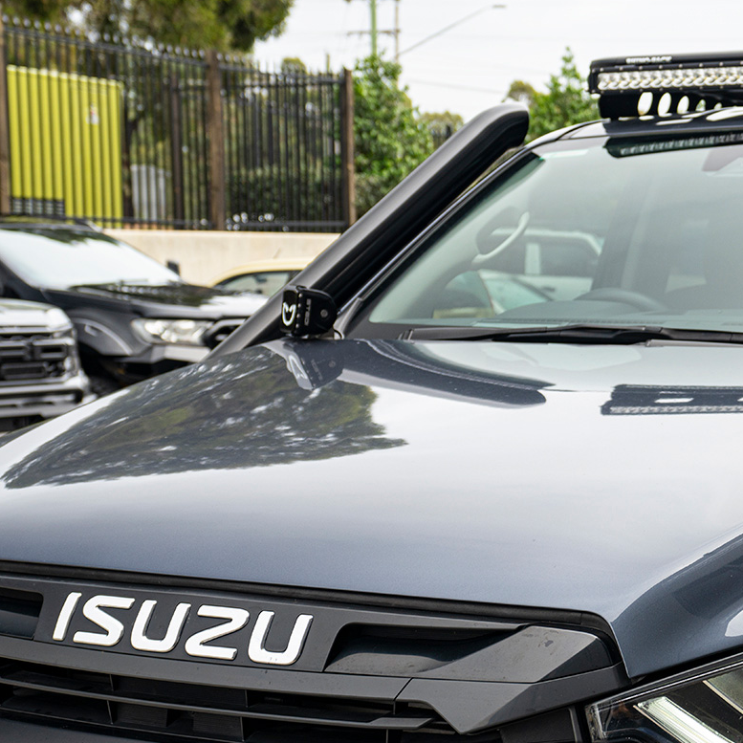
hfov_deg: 27.6
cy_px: 429
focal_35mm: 61
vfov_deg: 28.1
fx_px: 1481
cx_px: 583
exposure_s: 1/80
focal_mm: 31
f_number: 4.5
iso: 100
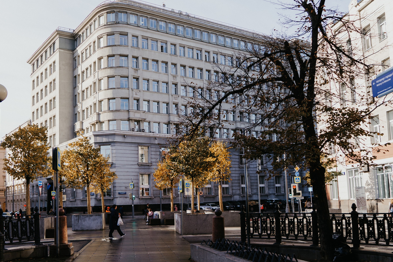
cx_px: 169
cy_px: 161
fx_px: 404
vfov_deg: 35.8
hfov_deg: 51.7
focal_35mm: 37
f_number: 4
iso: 125
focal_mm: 24
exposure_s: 1/320
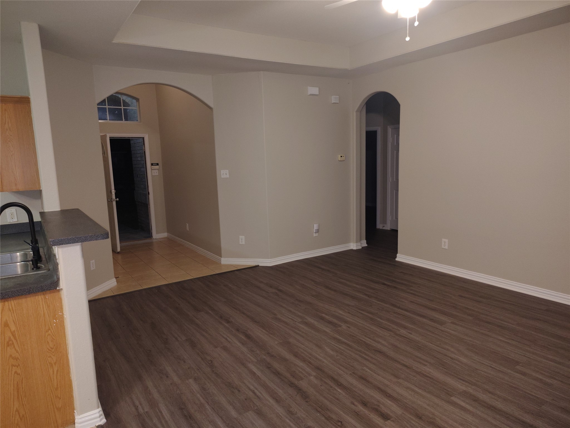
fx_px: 395
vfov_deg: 56.8
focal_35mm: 24
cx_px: 285
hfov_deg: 71.6
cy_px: 214
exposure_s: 1/55.9
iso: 800
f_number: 1.8
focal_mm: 5.56
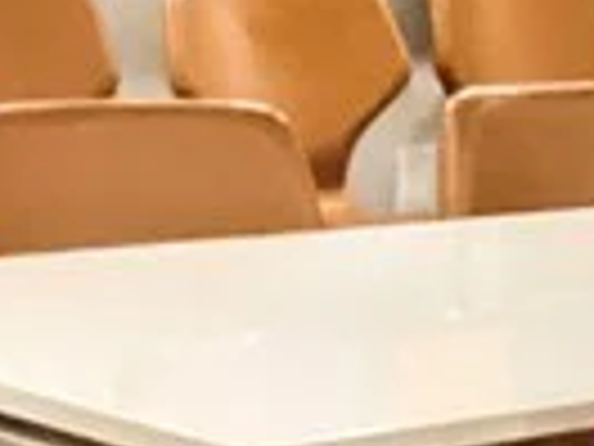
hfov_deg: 10.1
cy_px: -153
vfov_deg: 8.2
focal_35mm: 179
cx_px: 1238
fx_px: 3072
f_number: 2.2
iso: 640
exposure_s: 1/25
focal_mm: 2.71
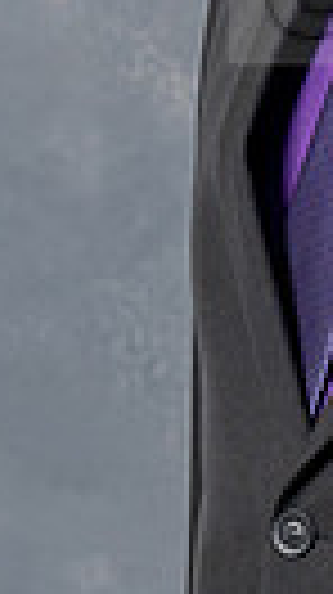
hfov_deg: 3.4
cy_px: 139
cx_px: 339
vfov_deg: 6.0
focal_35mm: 361
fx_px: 5681
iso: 200
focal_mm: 49
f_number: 4
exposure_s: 1/200
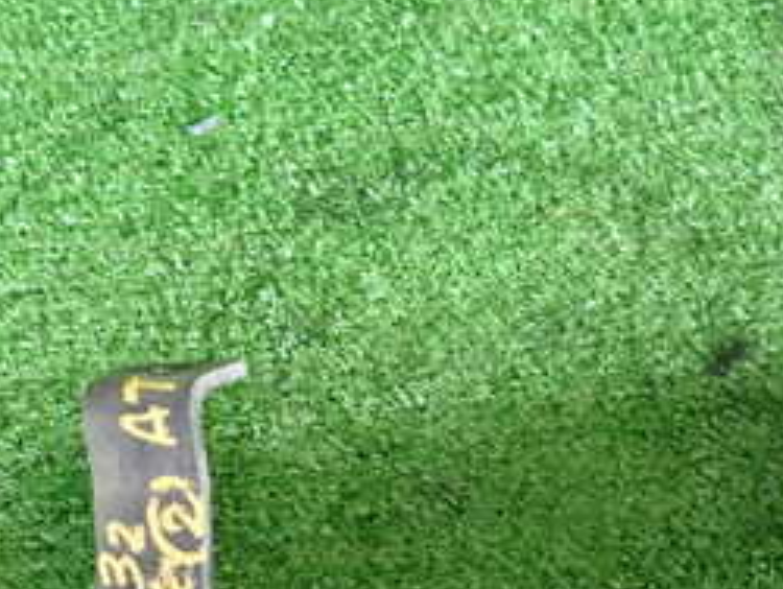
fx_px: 1358
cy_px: 404
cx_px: 232
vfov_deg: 24.3
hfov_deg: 31.8
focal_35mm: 60
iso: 250
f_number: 2
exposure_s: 1/30
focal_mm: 4.5
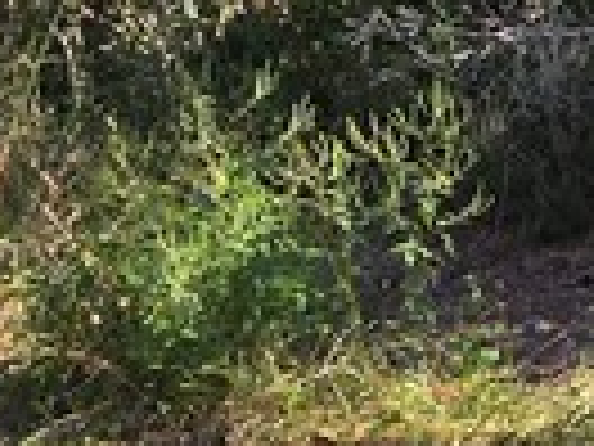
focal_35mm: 101
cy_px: -405
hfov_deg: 14.2
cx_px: 1377
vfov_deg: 13.0
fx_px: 1733
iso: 50
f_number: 2.2
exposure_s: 1/387
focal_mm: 2.2
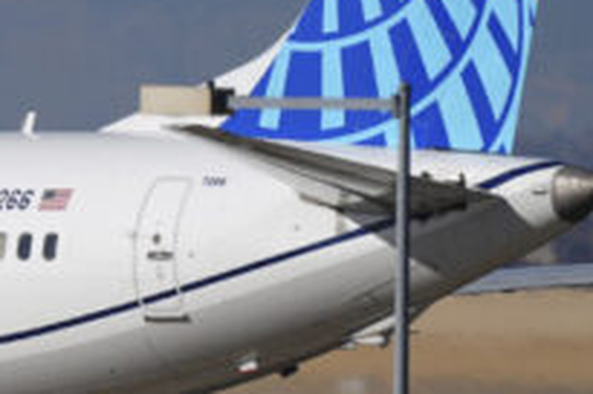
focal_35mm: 2253
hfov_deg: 0.9
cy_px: 26
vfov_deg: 0.6
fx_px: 37053
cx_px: -376
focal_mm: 600
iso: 200
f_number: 4
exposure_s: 1/5000
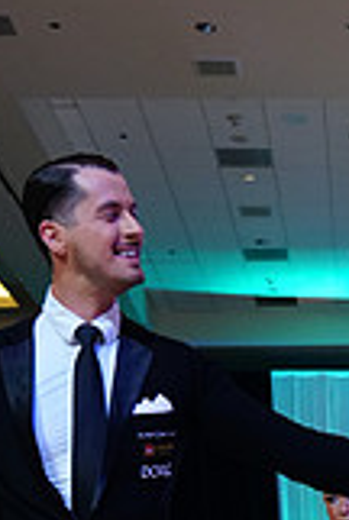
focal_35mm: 108
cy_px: 791
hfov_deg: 12.1
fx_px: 1564
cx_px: 551
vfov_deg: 17.0
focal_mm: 30
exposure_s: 1/400
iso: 2000
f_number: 4
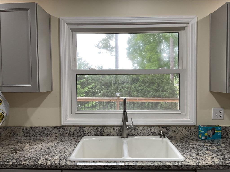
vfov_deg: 48.2
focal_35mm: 29
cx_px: 115
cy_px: 86
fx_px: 193
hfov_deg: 61.7
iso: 50
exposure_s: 1/120
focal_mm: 3
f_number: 1.8
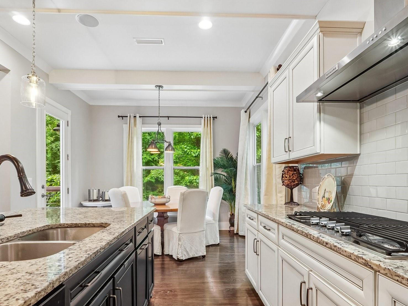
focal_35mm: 20
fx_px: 236
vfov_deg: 65.3
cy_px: 186
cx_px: 203
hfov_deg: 81.7
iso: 400
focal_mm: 10
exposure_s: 1/6
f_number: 8
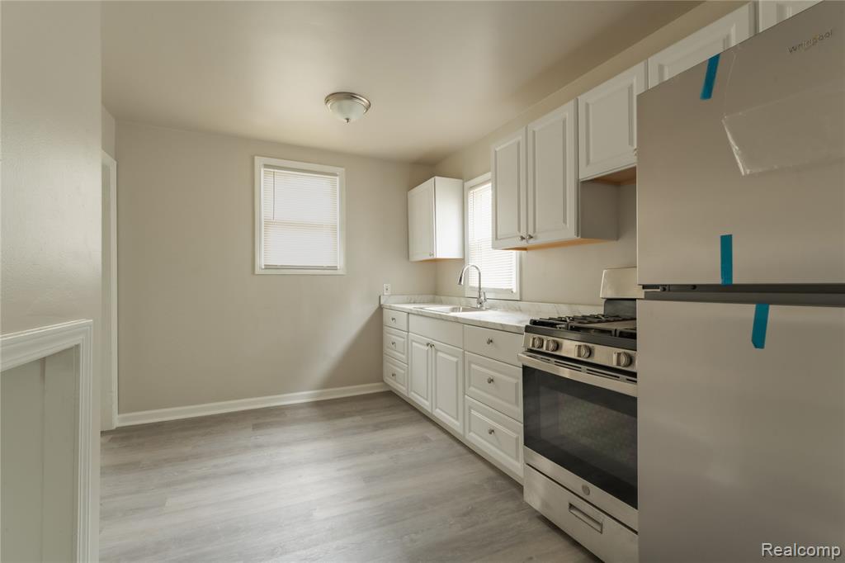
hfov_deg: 96.8
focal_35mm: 16
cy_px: 282
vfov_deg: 73.7
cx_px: 422
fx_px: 375
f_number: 16
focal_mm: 16
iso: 400
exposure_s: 1/30
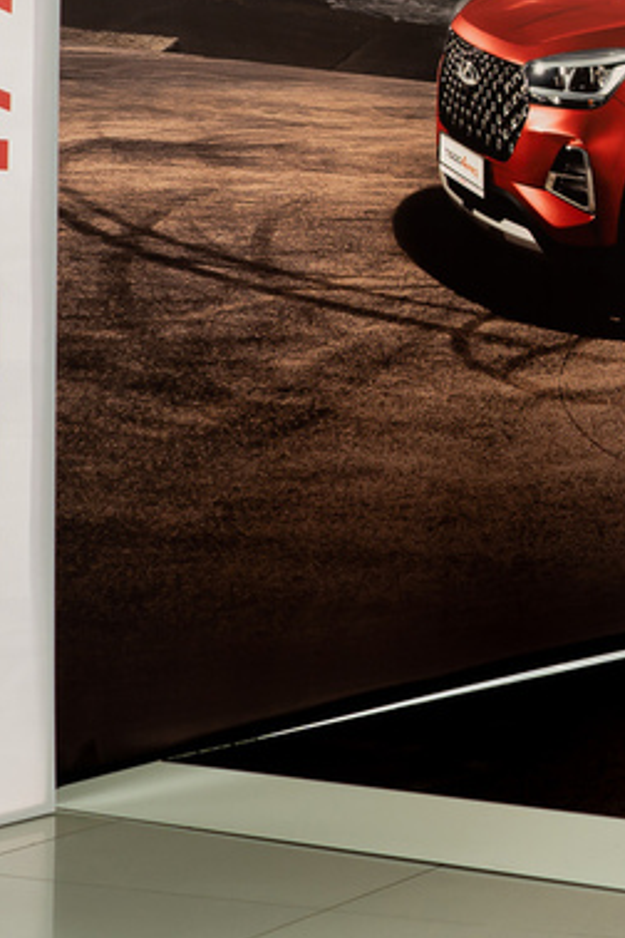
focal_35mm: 90
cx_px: 1022
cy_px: -4
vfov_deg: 21.8
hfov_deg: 13.9
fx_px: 2344
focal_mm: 28
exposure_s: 1/160
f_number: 3.2
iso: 160
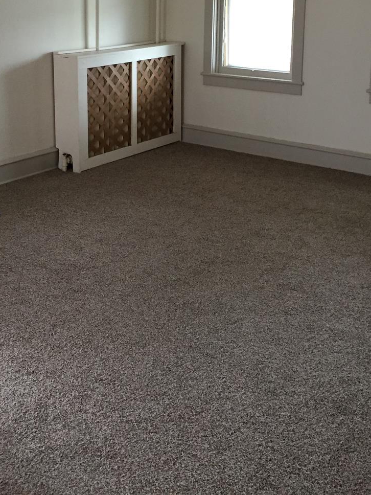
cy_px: 103
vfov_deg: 39.7
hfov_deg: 31.4
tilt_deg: -10.7
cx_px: 152
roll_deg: -0.4
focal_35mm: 46
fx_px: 657
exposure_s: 1/30
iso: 160
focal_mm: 4.15
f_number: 2.2
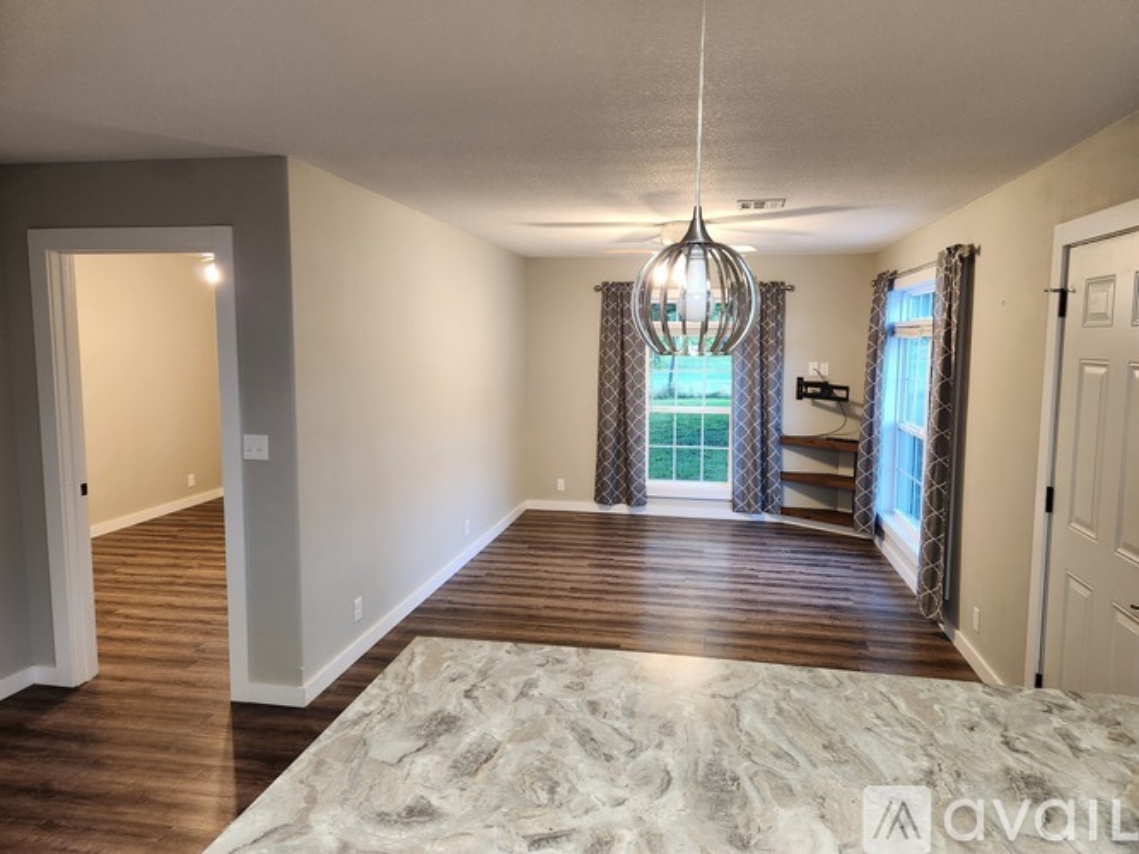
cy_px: 427
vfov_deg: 58.9
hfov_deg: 73.9
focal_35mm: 23
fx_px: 757
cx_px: 570
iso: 320
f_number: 1.8
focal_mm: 5.4
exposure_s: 1/120
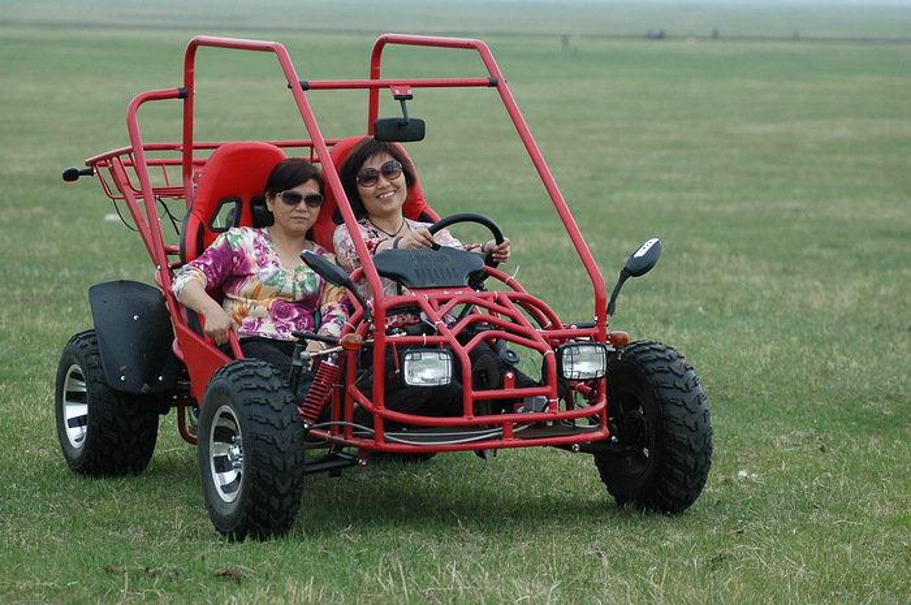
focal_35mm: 135
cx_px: 456
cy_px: 302
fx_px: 3412
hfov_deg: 15.2
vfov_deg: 10.1
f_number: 3.5
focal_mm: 90
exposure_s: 1/1600
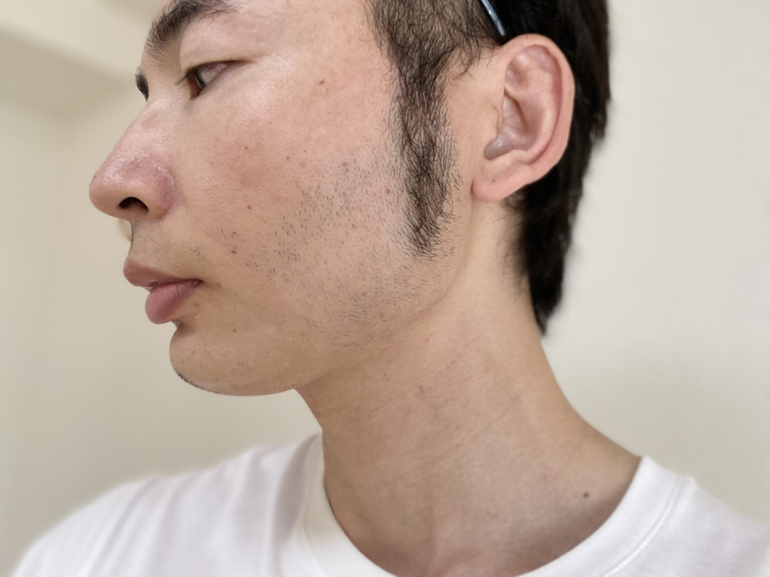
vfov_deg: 46.8
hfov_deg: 60.0
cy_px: 288
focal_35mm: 30
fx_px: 667
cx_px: 385
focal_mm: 2.71
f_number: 2.2
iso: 80
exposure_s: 1/50
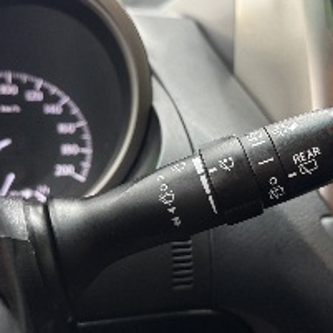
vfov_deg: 38.3
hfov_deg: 38.3
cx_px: 182
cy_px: 159
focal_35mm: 44
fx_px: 479
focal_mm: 6.76
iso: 800
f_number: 1.78
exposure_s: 1/59
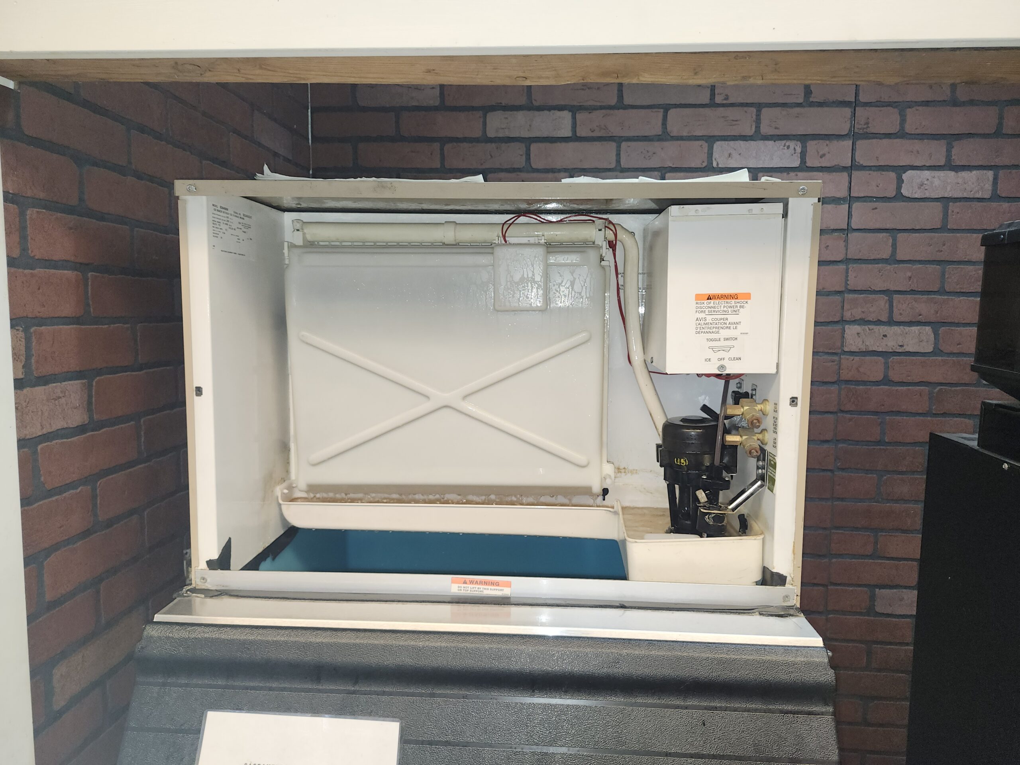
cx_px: 510
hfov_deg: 73.9
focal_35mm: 23
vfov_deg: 58.9
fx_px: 678
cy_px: 382
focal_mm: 5.54
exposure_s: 1/60
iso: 100
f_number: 1.8
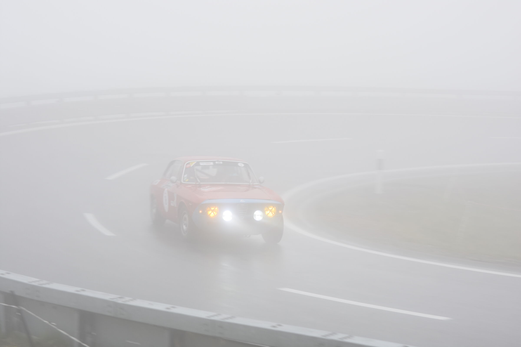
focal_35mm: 112
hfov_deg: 18.2
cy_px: 174
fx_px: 1628
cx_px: 260
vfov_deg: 12.2
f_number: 5.6
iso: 100
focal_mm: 75
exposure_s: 1/50
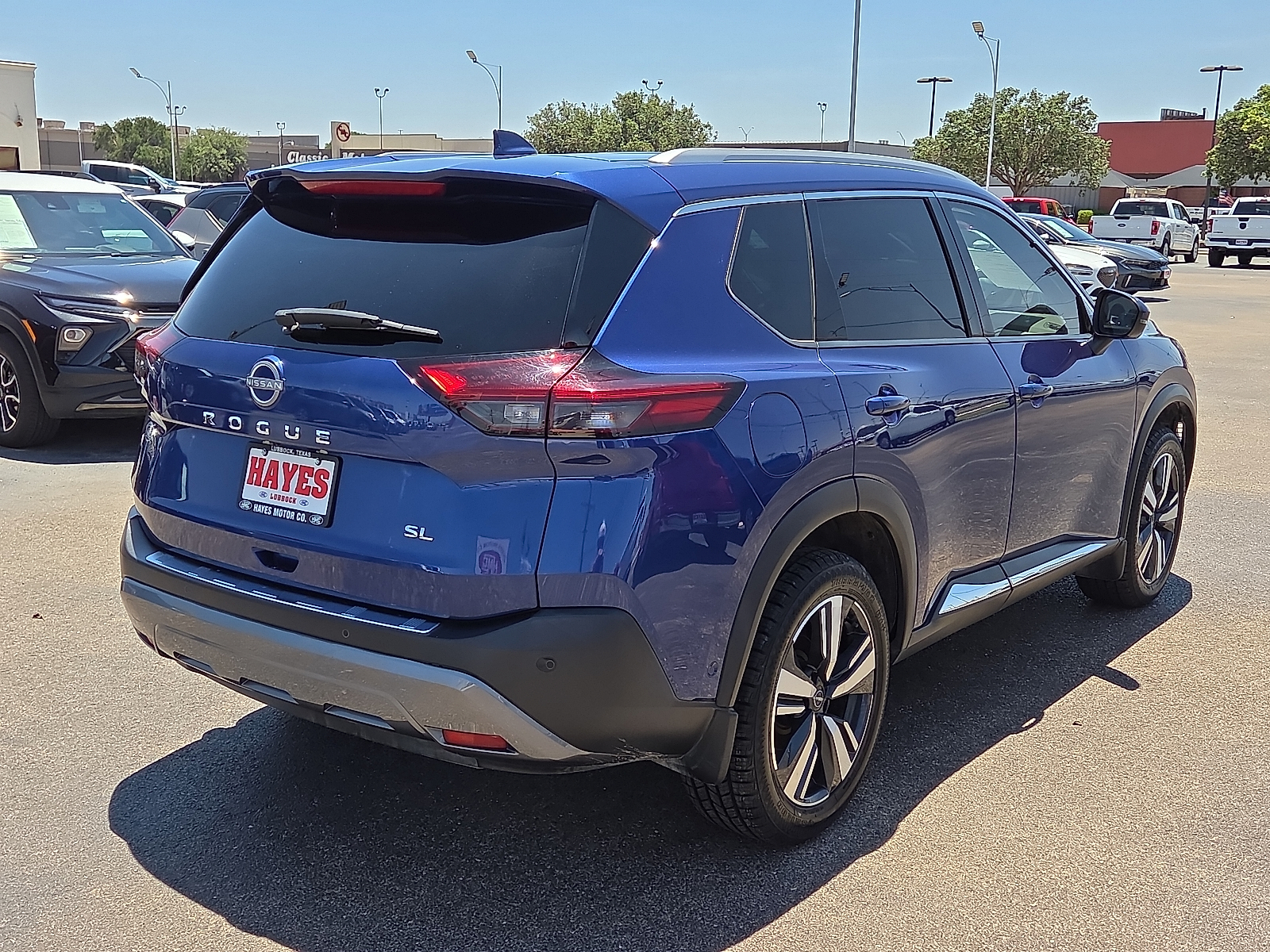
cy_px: 476
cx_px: 635
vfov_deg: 38.7
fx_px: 1357
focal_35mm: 37
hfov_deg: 50.1
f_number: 1.8
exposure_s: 1/909
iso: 25
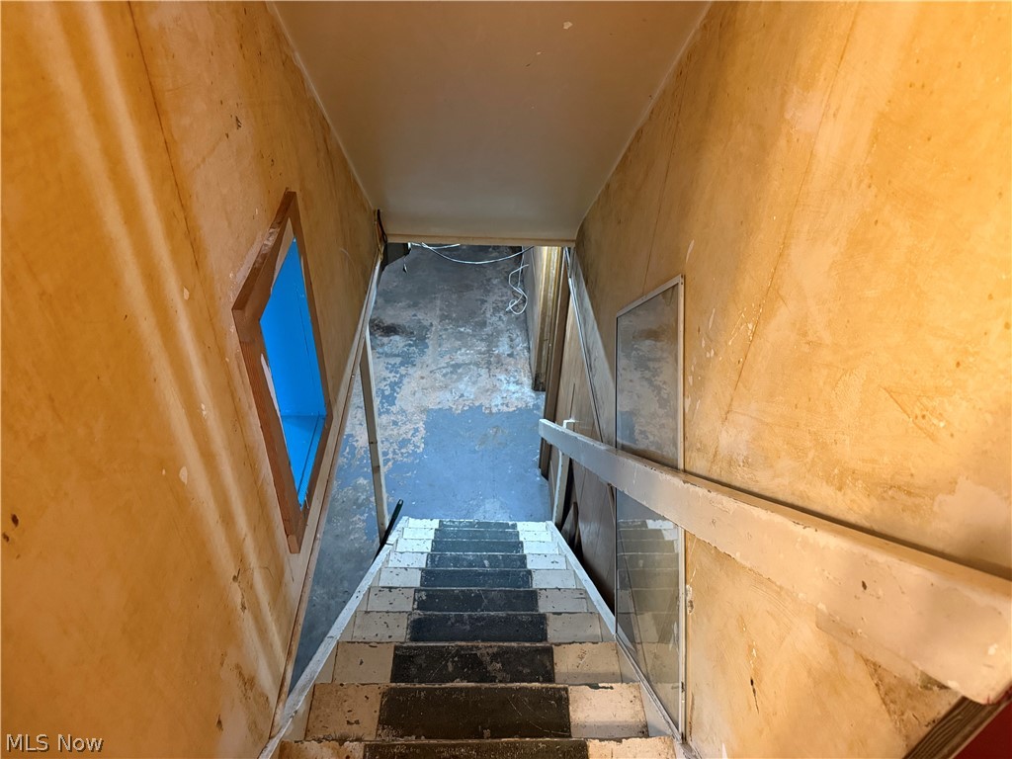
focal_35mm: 24
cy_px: 380
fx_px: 702
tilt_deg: -39.1
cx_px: 506
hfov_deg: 71.6
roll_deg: -3.5
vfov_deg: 56.8
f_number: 1.78
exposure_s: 1/40
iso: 640
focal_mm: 6.76
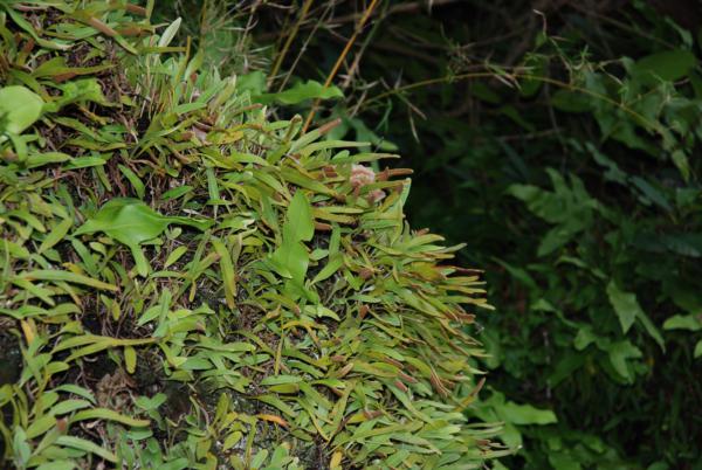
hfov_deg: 19.4
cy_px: 235
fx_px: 2050
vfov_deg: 13.1
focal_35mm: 105
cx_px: 351
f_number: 4.5
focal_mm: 70
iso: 200
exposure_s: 1/60
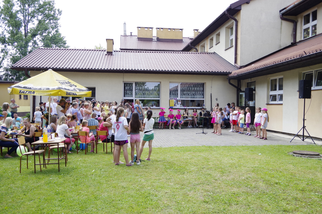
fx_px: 277
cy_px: 107
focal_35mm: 31
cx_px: 161
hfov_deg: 60.4
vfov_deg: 42.2
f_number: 5.6
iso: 200
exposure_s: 1/160
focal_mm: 21
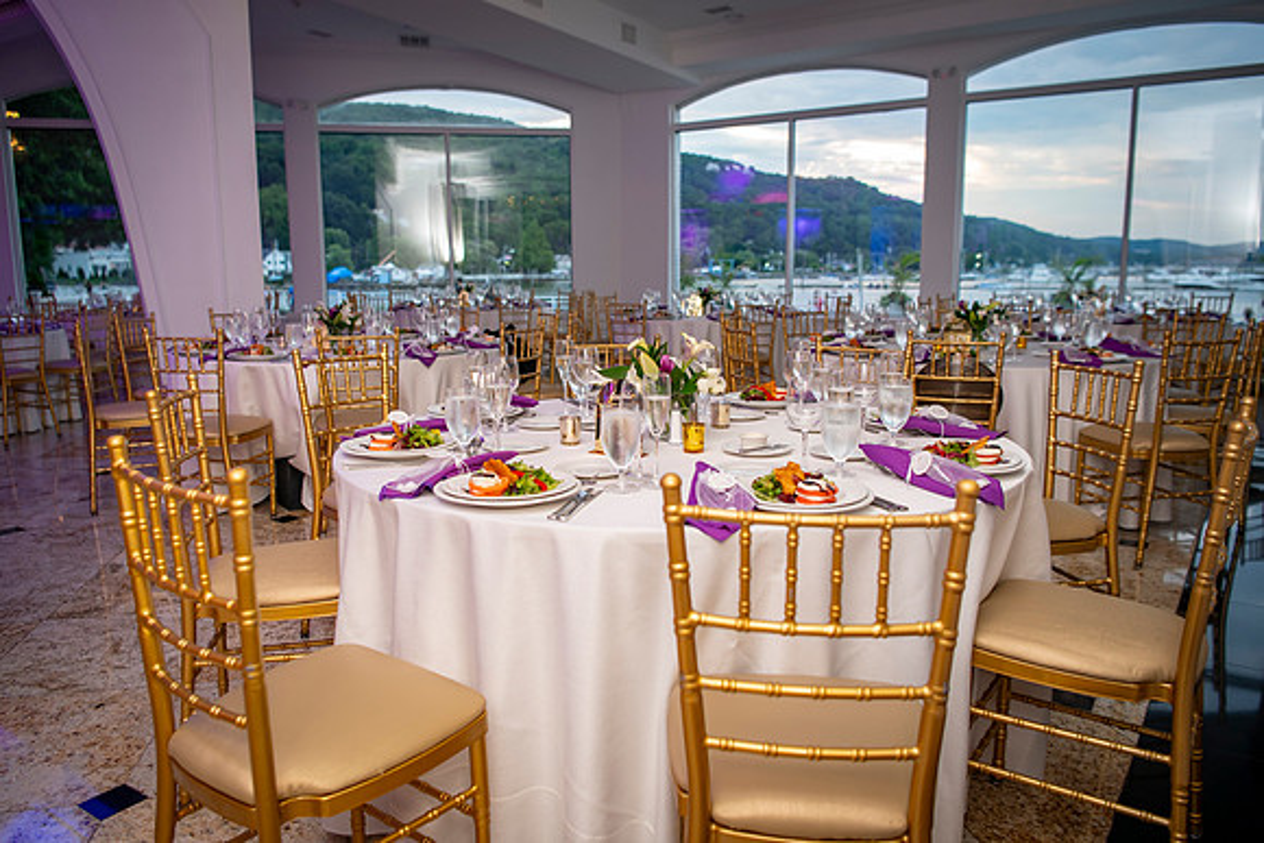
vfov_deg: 50.1
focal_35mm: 26
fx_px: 903
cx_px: 622
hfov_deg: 70.0
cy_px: 410
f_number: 2.8
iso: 800
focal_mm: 24
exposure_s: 1/400
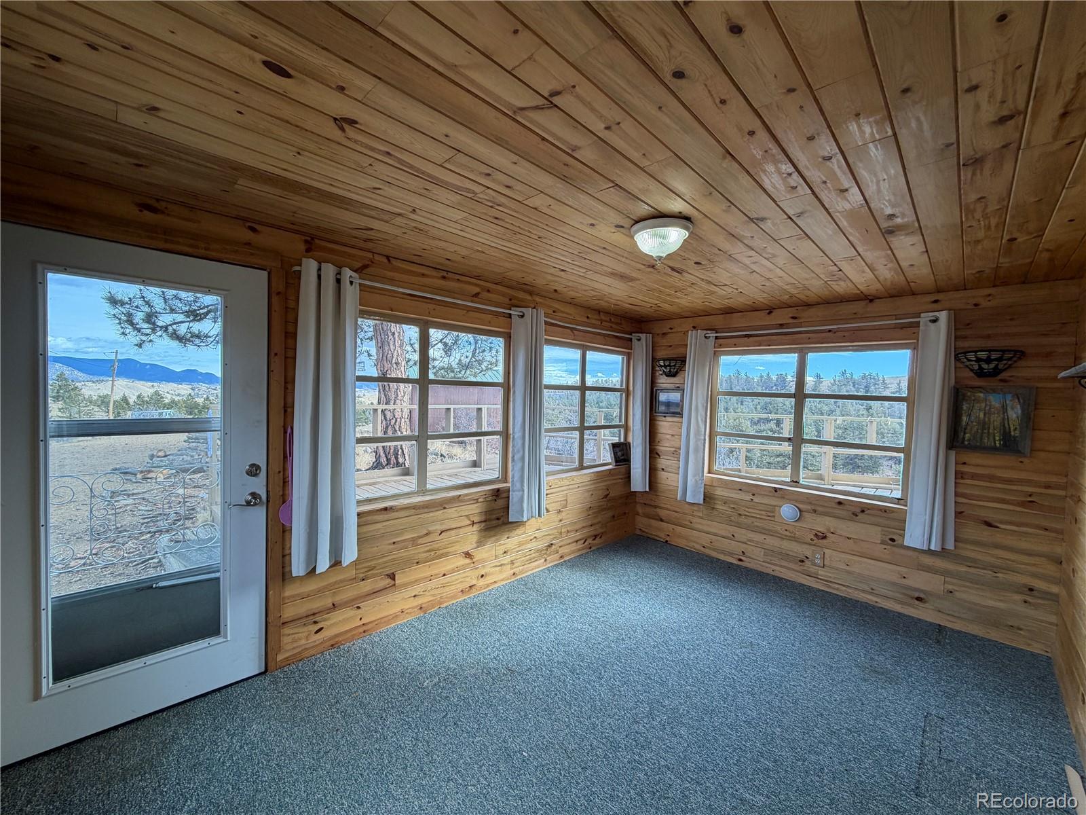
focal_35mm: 14
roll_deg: -0.9
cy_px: 408
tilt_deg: -0.8
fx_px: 439
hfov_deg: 102.1
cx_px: 543
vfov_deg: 85.7
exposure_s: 1/149
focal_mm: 2.22
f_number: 2.2
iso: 50
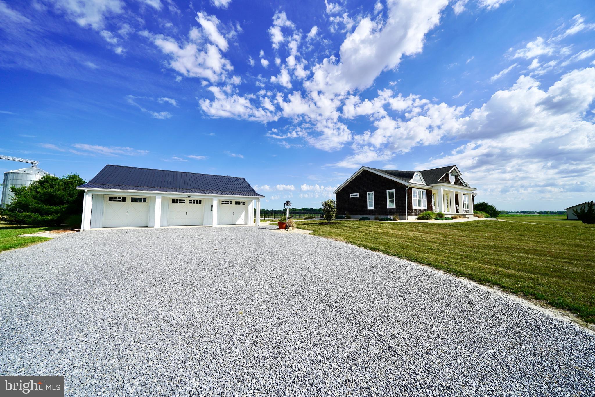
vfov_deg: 90.0
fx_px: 198
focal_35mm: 12
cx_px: 298
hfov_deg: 112.6
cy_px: 198
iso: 100
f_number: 10
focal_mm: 12
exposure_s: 1/250
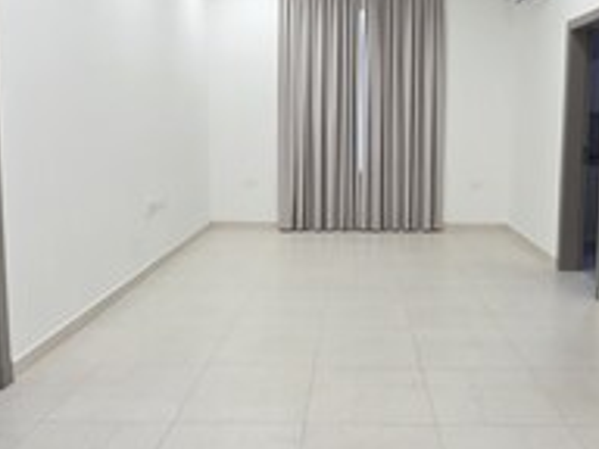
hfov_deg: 58.1
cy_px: 170
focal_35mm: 31
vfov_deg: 45.1
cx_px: 348
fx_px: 536
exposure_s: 1/359
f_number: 1.9
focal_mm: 2.2
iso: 320
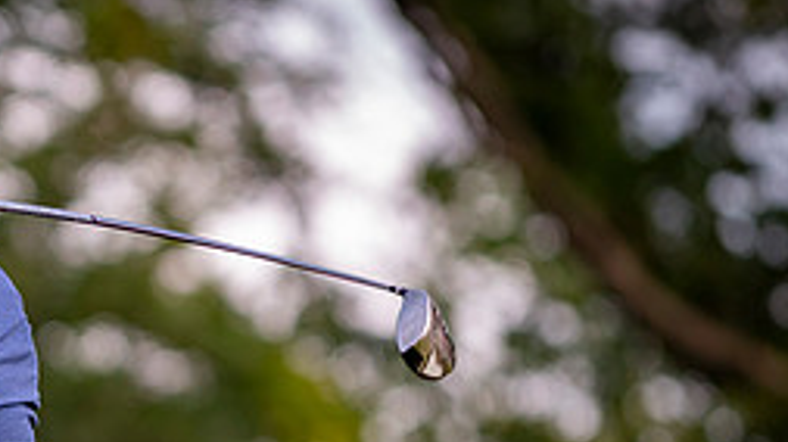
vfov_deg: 1.1
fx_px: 22554
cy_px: 465
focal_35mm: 1080
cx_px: -16
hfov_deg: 2.0
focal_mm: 300
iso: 320
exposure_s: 1/1000
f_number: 2.8
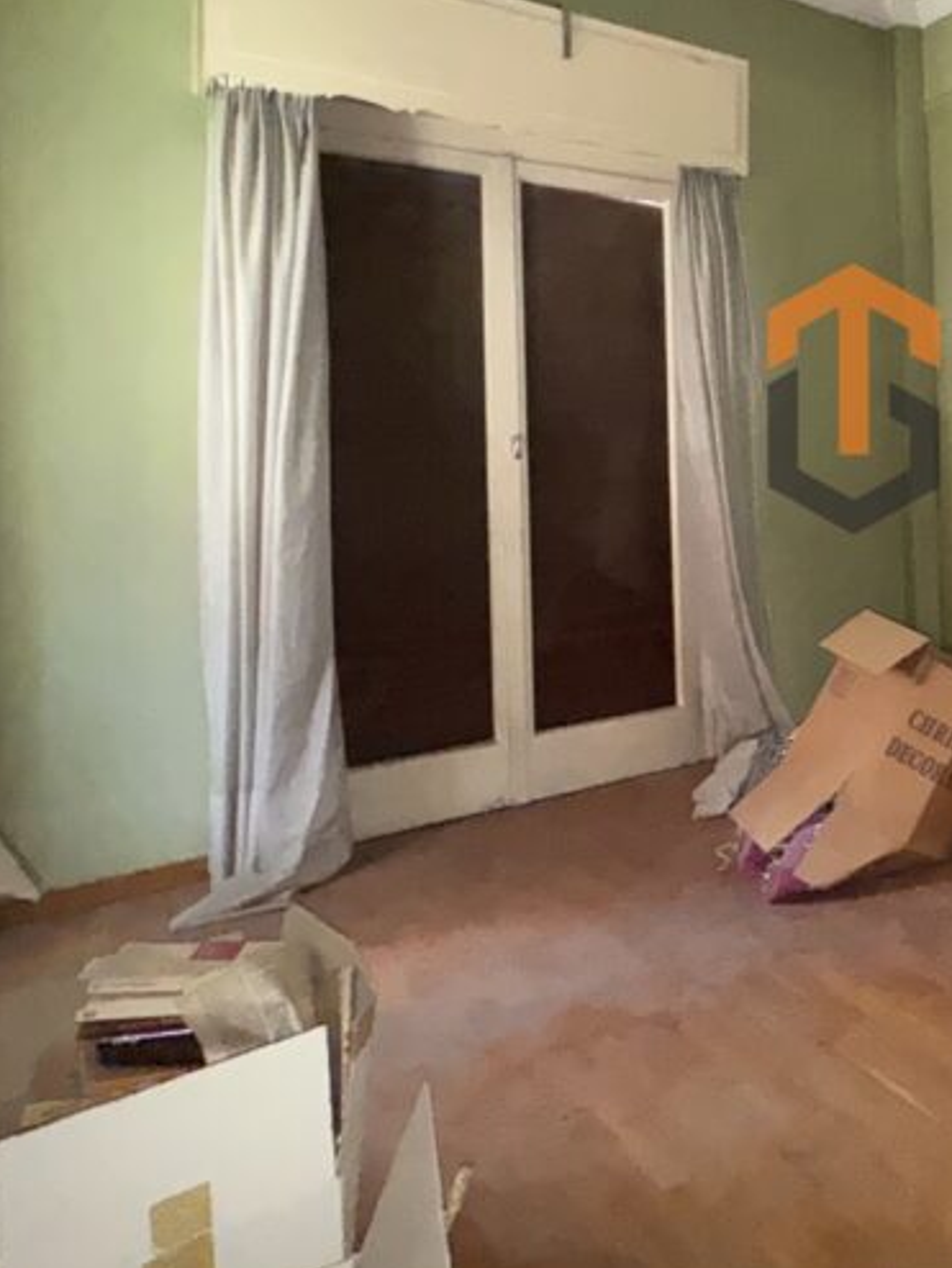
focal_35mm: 29
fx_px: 1062
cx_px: 1142
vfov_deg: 60.4
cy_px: 441
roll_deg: +2.0
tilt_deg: +0.2
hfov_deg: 36.9
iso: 1250
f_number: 2.2
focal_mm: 2.22
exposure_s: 1/53
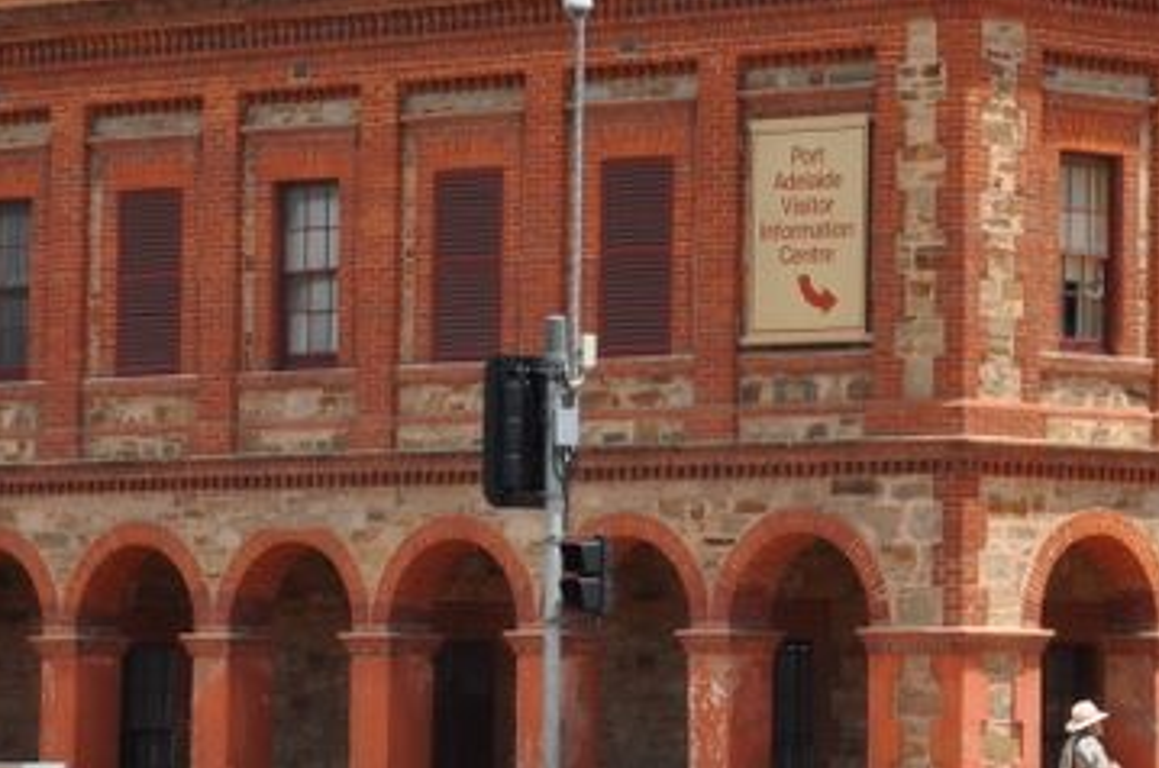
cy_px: 113
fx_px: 6877
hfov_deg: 9.6
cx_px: 865
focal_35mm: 214
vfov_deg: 6.4
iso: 200
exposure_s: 1/200
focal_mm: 50
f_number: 14
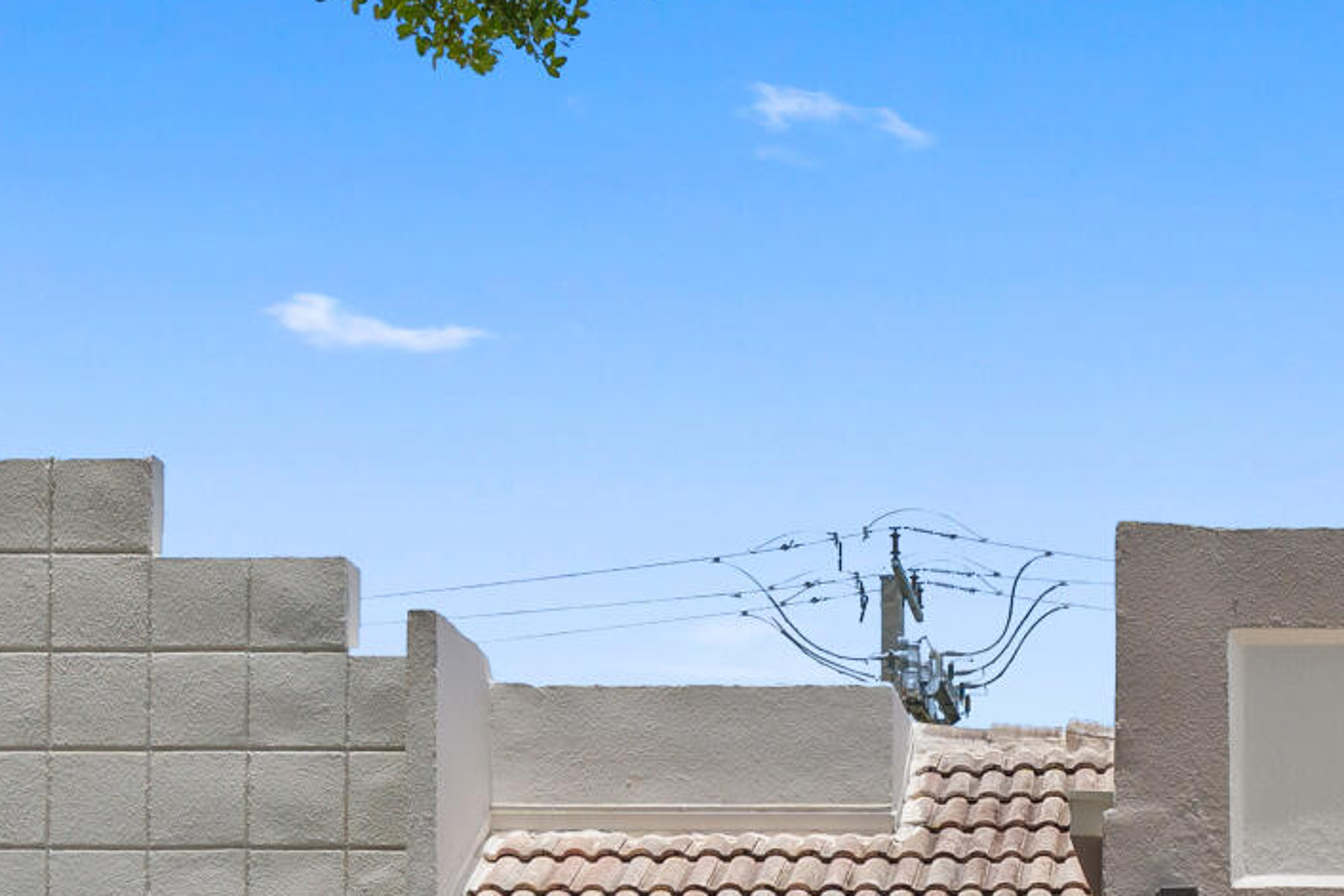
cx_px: 1199
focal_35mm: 68
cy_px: 1267
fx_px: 2539
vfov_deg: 18.2
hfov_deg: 28.5
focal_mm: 16
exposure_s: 1/60
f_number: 5
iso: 100
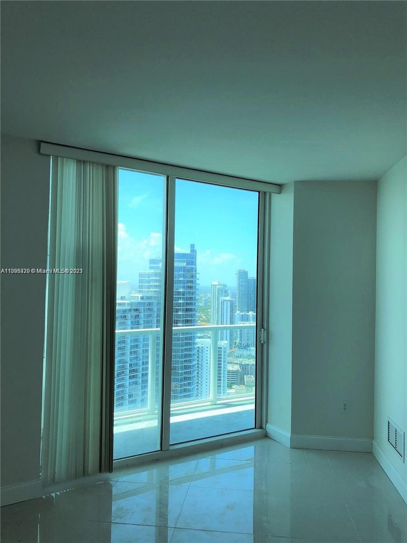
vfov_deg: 63.4
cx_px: 204
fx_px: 439
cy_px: 272
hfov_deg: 49.7
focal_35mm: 28
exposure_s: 1/676
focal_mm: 4
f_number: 1.8
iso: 20
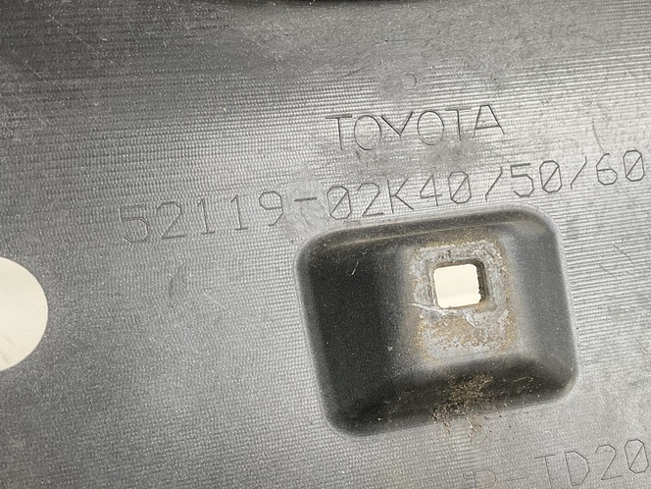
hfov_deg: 42.8
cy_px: 280
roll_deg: +4.8
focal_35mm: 44
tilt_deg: -8.7
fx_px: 827
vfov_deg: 32.8
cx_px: 376
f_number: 1.8
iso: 50
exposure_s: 1/120
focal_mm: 3
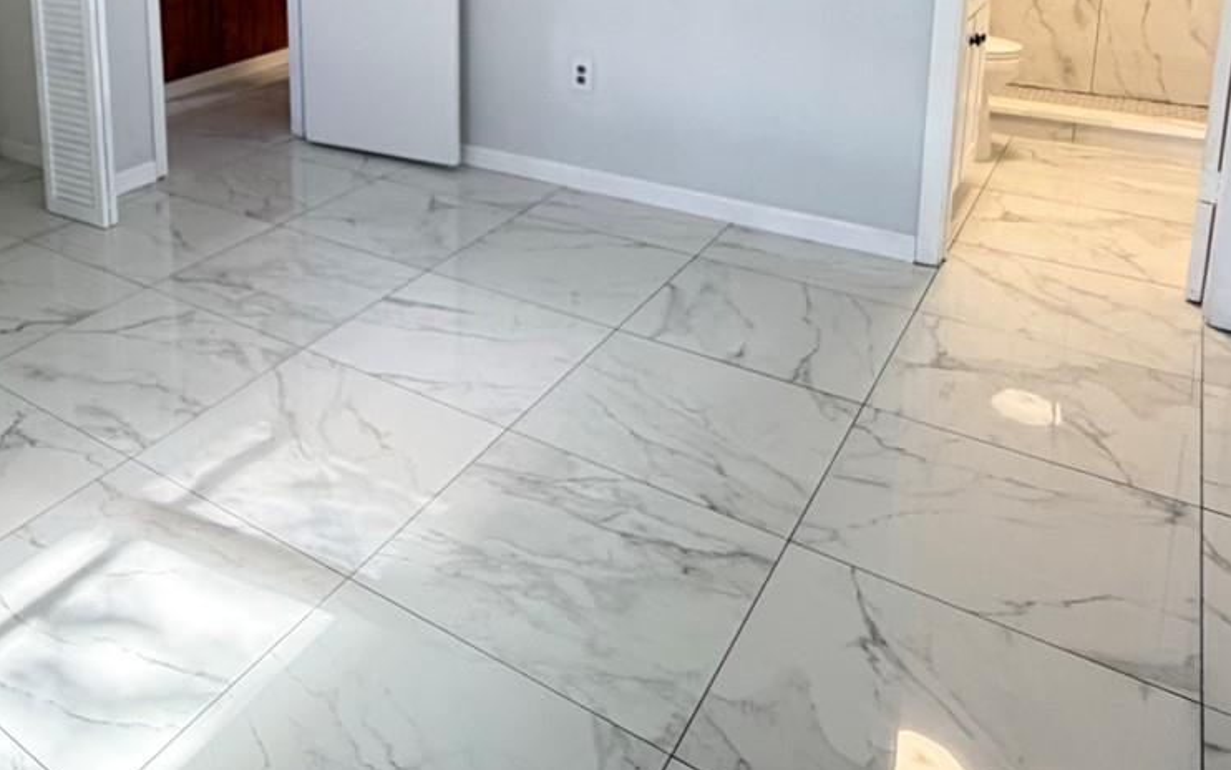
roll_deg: +2.3
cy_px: -3
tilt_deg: -9.9
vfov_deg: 35.6
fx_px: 1074
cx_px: 289
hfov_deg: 56.3
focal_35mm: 32
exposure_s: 1/60
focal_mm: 2.22
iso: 200
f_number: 2.2
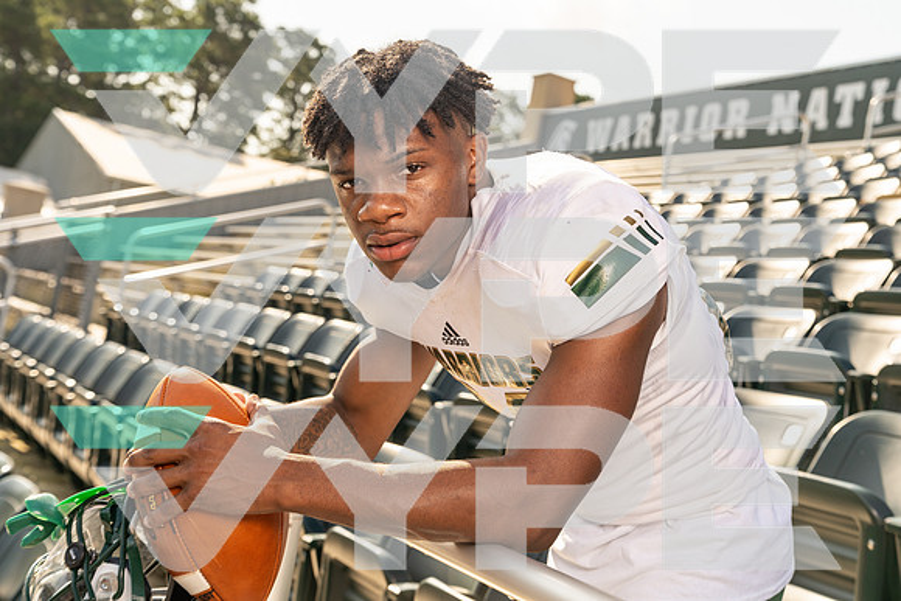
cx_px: 450
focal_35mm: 50
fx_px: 1252
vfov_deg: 27.0
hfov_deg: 39.6
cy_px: 300
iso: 125
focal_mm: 50
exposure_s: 1/500
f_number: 5.6
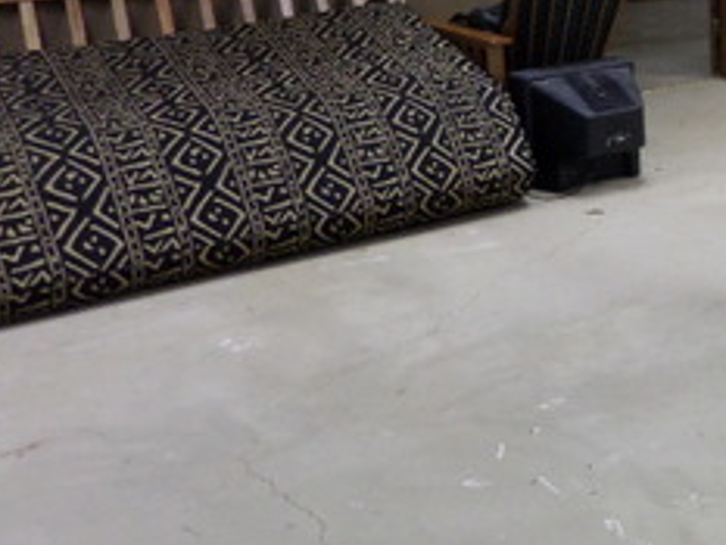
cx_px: 953
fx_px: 1385
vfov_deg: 21.3
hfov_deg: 25.2
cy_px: -37
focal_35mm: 66
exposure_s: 1/20
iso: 200
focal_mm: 4.3
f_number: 3.1
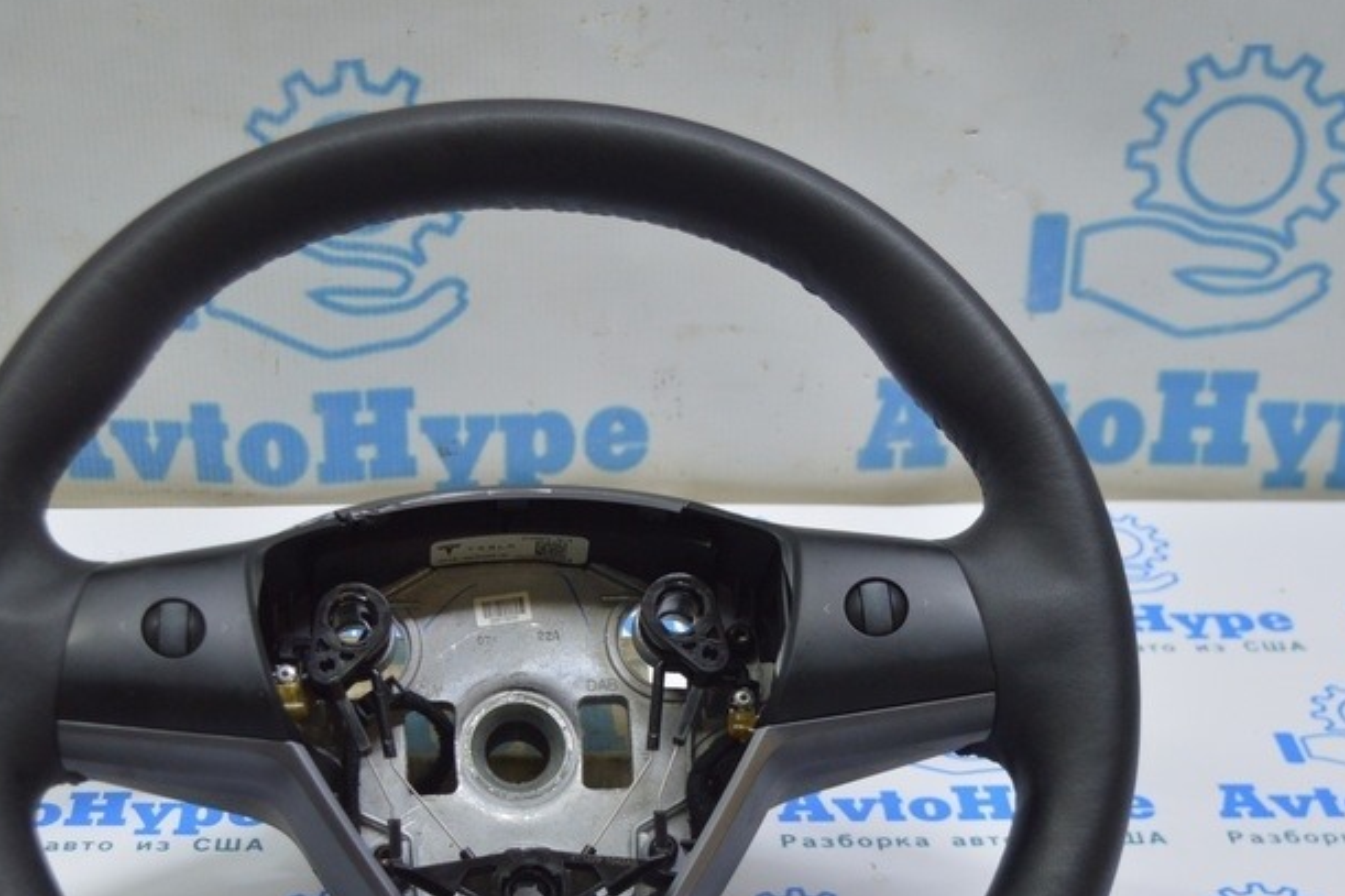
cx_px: 522
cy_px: 699
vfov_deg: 19.9
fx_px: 2534
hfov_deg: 29.6
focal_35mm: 68
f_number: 4
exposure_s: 1/60
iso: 400
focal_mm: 27
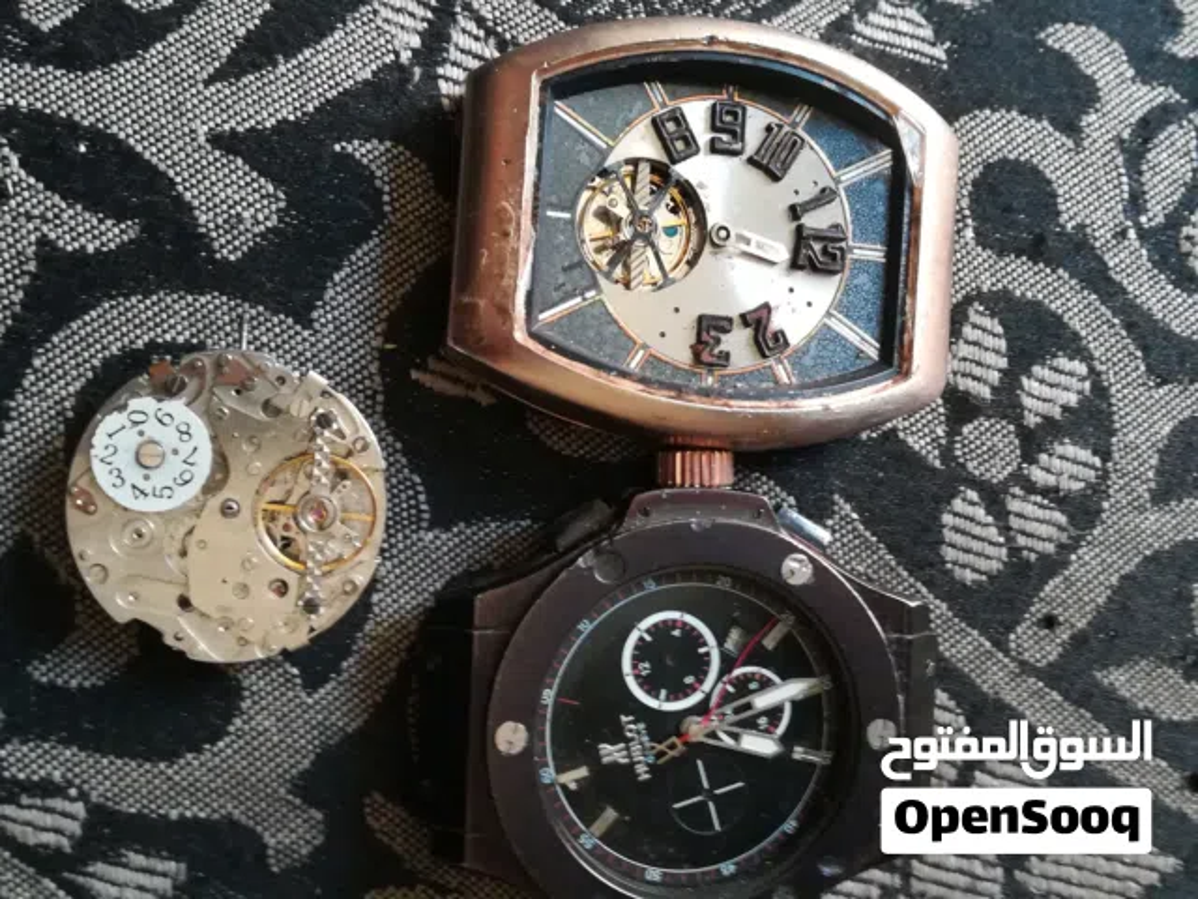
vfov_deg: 36.8
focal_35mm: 39
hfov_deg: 47.9
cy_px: 450
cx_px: 599
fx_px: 1350
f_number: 2.2
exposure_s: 1/33.3
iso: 320
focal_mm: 3.83
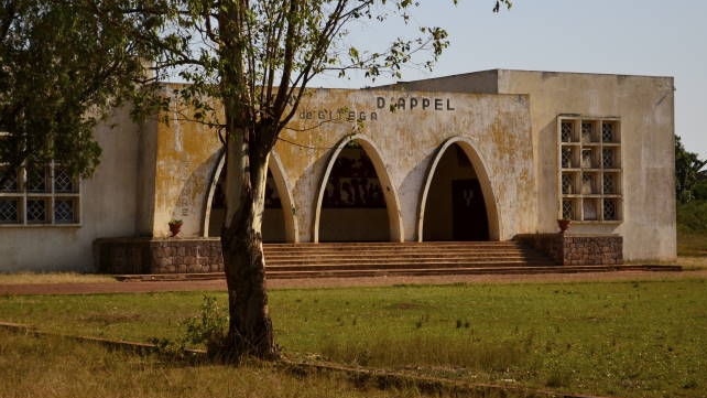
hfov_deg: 19.9
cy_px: 170
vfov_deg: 11.2
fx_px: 2018
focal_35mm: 108
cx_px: 298
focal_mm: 55
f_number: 5.6
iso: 400
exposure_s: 1/1600
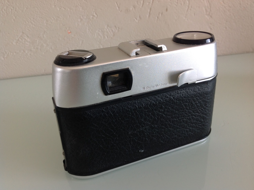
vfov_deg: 40.6
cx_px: 127
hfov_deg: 52.7
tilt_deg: -25.6
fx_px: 256
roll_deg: +3.6
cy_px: 95
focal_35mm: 35
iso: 50
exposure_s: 1/17
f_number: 2.4
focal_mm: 4.28
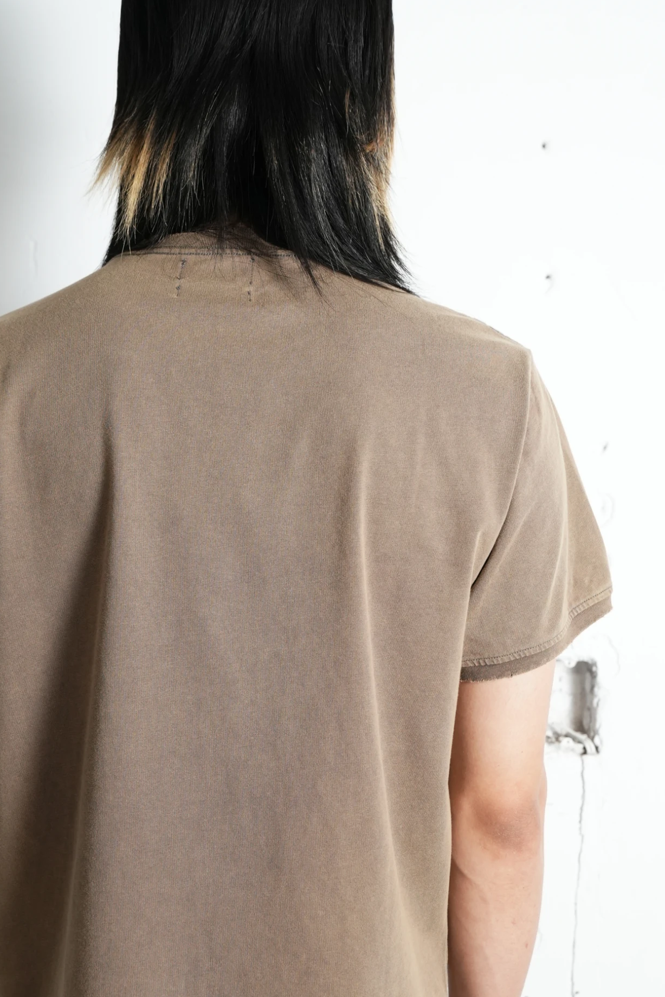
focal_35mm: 54
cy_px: 696
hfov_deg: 24.9
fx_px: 1496
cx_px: 230
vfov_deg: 36.3
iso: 1250
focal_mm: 35
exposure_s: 1/100
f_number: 4.5
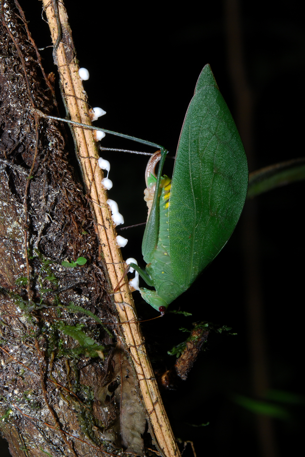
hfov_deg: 15.2
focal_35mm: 90
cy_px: 228
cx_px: 152
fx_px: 1144
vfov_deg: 22.6
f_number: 11
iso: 100
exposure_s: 1/60
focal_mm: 60
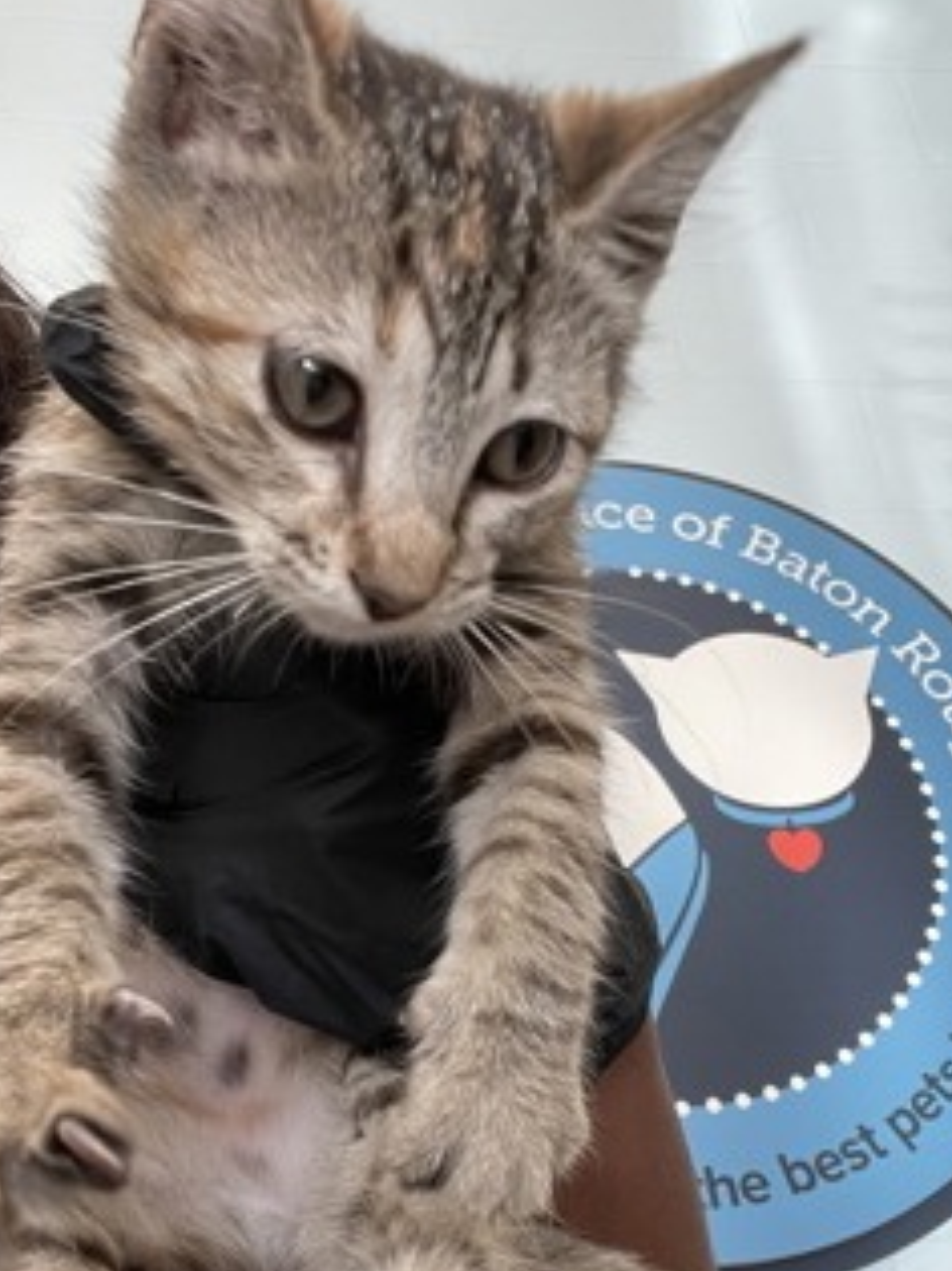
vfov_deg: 46.4
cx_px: 486
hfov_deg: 35.9
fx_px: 1468
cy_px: 799
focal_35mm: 40
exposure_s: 1/60
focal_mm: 2.71
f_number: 2.2
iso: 64
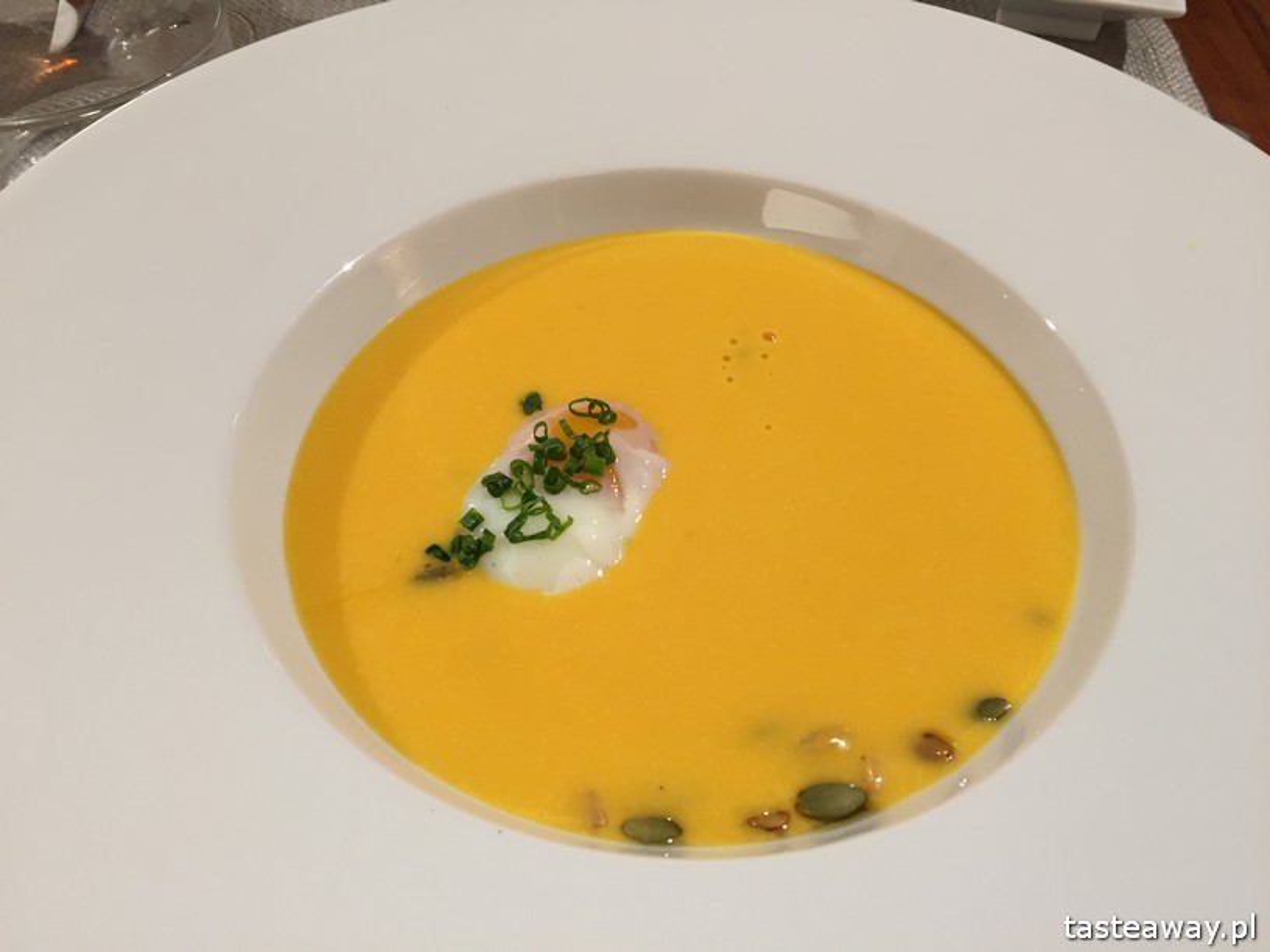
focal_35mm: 29
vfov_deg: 48.2
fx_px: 1064
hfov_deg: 61.7
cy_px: 476
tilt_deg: -49.4
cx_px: 635
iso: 125
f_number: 2.2
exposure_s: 1/33
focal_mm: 4.15
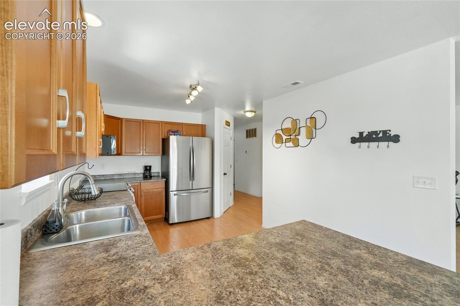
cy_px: 153
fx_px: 192
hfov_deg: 100.4
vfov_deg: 77.3
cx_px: 230
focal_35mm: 15
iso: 800
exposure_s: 1/15
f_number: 8
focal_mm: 10
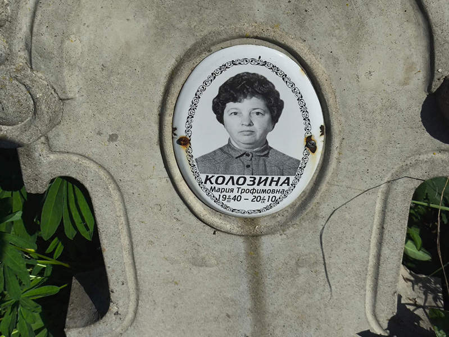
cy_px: 168
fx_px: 649
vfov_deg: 29.1
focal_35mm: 50
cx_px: 224
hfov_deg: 38.2
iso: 50
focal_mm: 4.71
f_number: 1.7
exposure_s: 1/2949
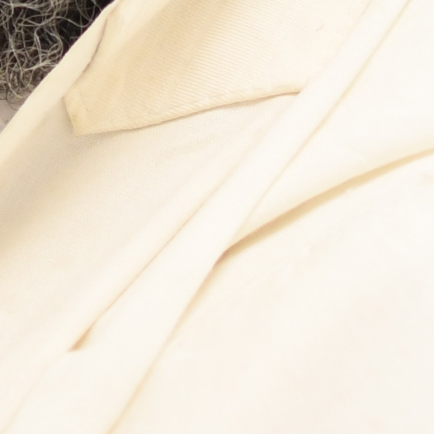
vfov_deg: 5.5
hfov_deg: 5.4
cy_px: -79
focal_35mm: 317
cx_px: -480
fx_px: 4497
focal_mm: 35
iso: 640
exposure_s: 1/160
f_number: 2.2
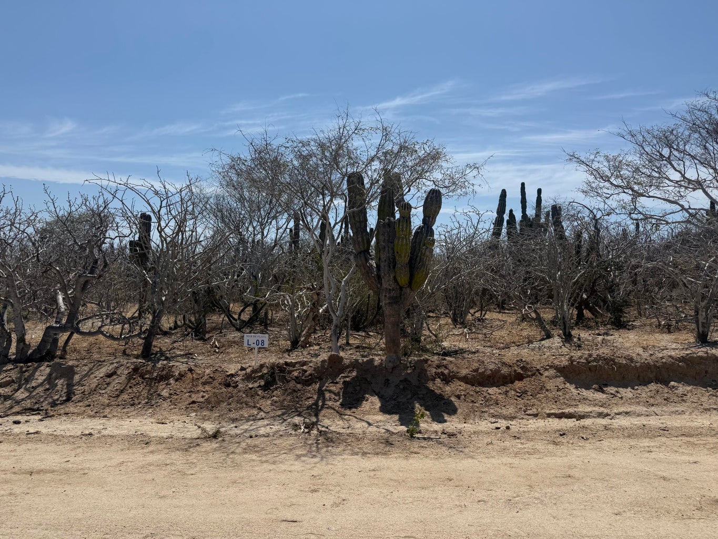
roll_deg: -2.4
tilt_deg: -2.8
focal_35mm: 24
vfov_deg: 56.8
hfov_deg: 71.6
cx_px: 359
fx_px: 498
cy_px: 270
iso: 80
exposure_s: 1/9091
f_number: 1.78
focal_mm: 6.76
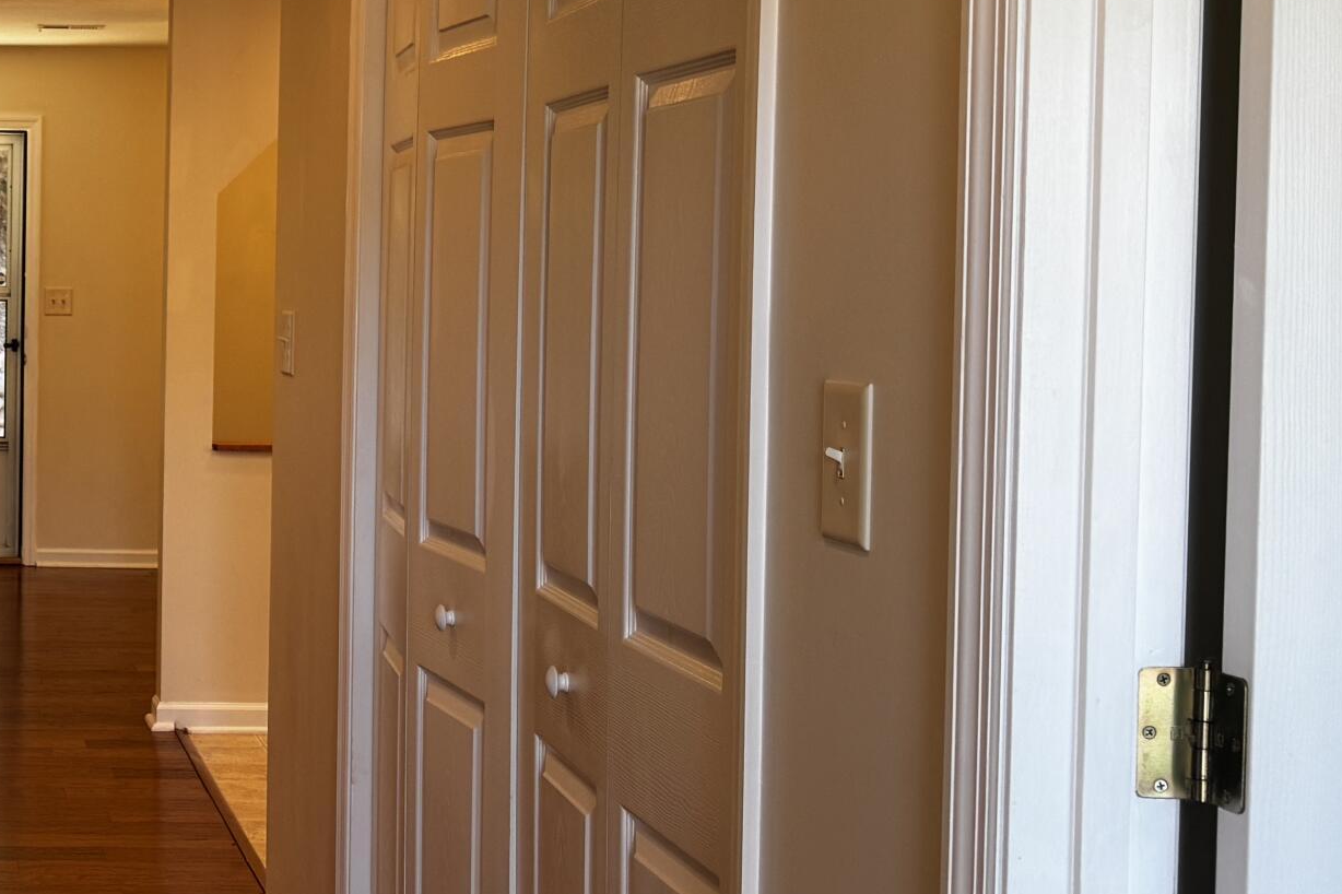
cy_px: 339
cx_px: 15
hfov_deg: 30.7
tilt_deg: -1.8
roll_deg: +0.0
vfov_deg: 22.2
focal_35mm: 61
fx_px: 2273
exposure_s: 1/120
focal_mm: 6.76
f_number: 1.78
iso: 125
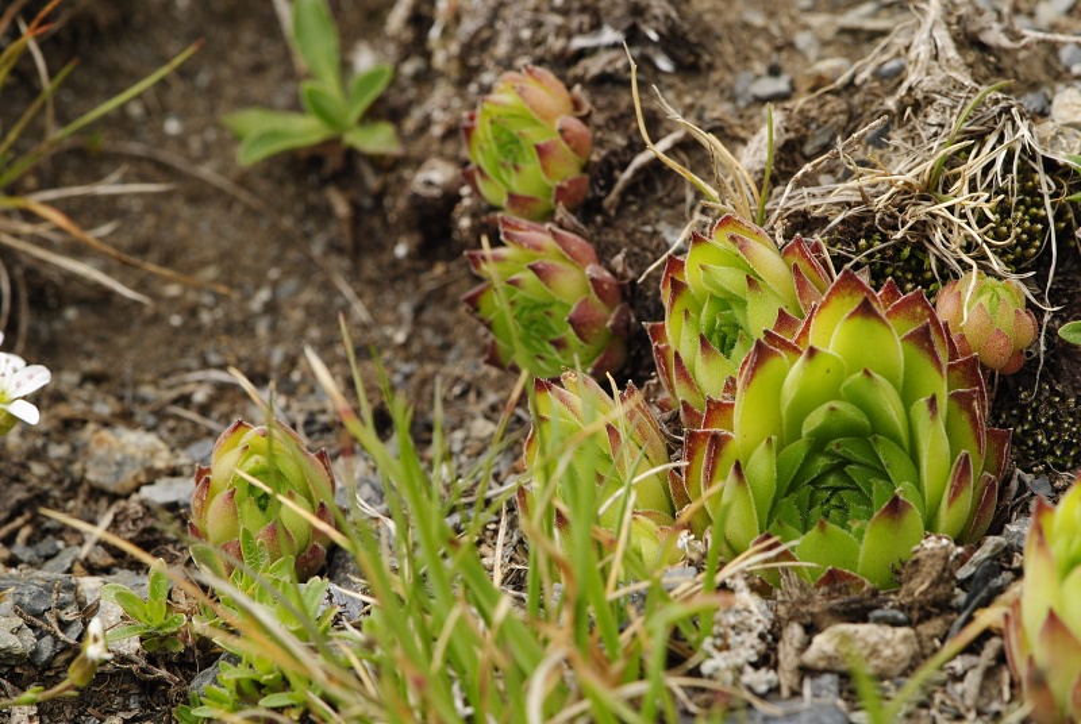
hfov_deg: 16.0
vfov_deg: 10.8
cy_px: 362
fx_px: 3834
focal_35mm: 128
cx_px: 540
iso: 200
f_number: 11
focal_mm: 85
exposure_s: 1/125
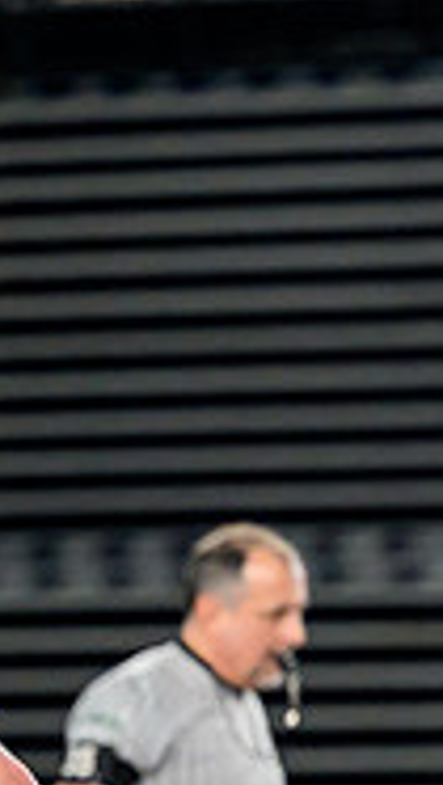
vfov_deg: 4.2
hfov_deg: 2.4
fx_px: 10725
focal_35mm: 515
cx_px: -499
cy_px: 1046
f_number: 2.8
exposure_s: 1/1000
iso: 2500
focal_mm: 110
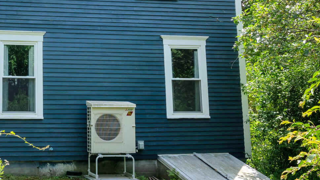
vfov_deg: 22.5
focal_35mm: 52
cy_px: 21
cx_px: 35
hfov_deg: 37.4
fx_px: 441
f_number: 8
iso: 800
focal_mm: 16
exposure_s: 1/350
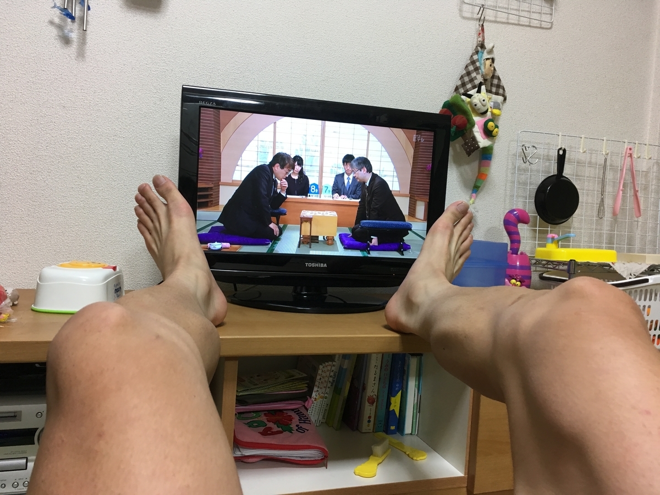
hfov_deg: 61.7
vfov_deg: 48.2
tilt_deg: -3.6
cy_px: 248
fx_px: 553
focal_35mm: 29
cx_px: 330
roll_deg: -3.6
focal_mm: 4.15
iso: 100
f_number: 2.2
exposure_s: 1/30
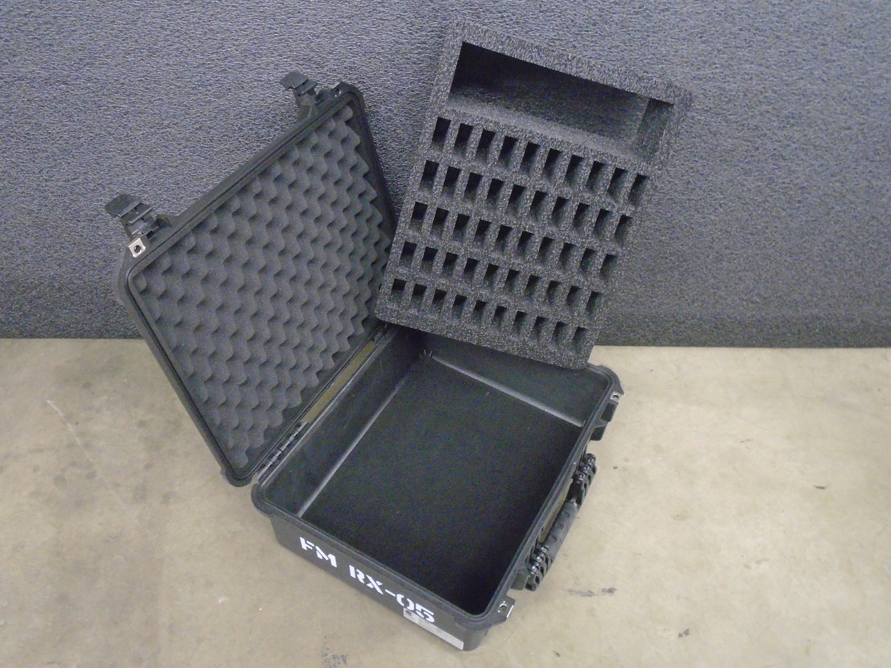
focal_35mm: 31
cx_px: 446
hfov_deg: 58.4
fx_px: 798
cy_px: 334
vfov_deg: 45.4
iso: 800
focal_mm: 5.5
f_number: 3.5
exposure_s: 1/8
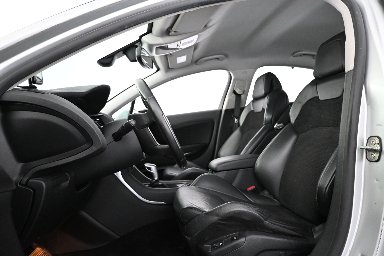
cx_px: 192
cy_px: 128
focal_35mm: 24
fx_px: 256
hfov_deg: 73.7
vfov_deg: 53.1
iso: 4500
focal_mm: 16
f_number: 3.5
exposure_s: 1/60
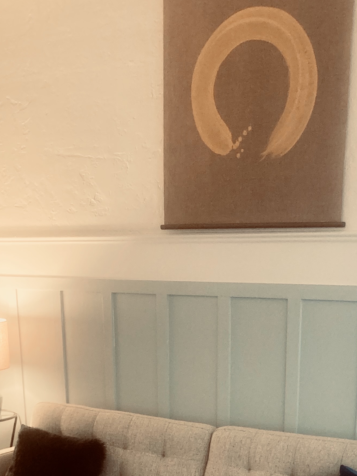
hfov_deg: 22.9
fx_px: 880
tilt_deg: -19.3
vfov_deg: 27.4
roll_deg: +1.7
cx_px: 147
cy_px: 537
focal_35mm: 64
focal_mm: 3.99
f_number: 1.8
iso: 160
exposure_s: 1/60
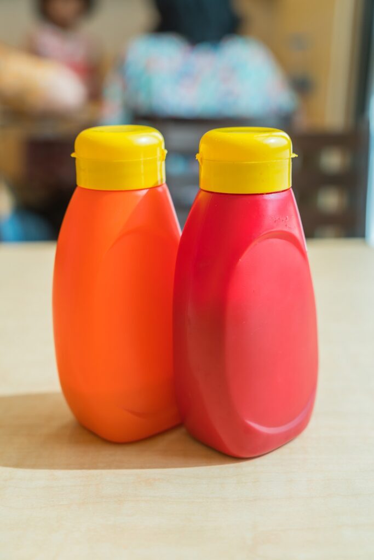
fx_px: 732
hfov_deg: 28.7
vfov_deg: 41.9
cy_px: 280
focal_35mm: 47
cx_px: 187
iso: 125
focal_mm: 47
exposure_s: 1/60
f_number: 4
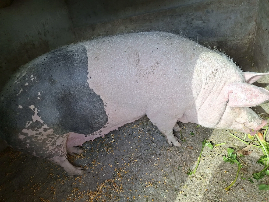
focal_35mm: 23
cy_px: 101
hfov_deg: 73.9
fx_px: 179
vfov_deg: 58.9
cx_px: 134
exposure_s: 1/244
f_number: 1.8
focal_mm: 5.54
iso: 40
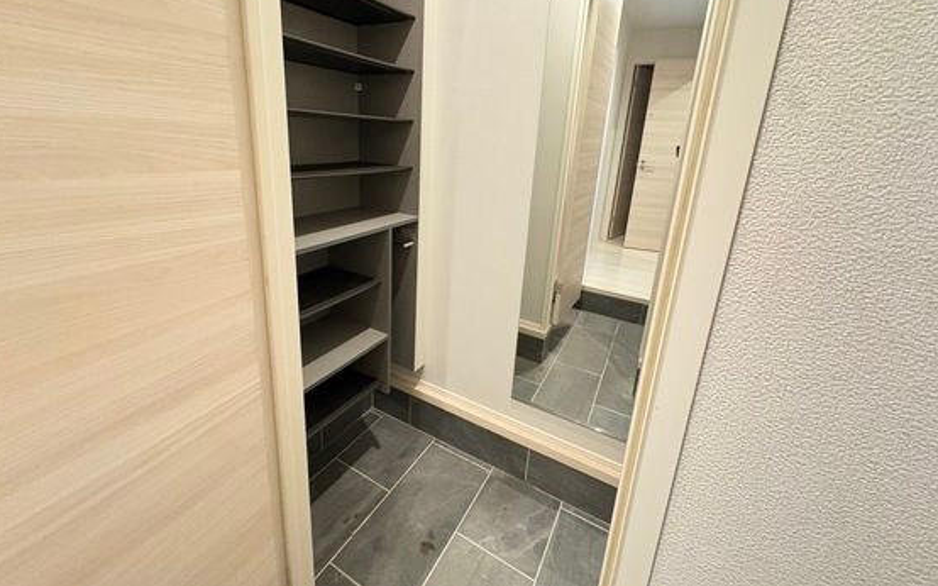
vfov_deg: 74.0
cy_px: 235
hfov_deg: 101.5
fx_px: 383
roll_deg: -2.3
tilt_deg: -13.5
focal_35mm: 15
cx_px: 466
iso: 800
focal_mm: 2.22
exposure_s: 1/40
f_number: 2.2
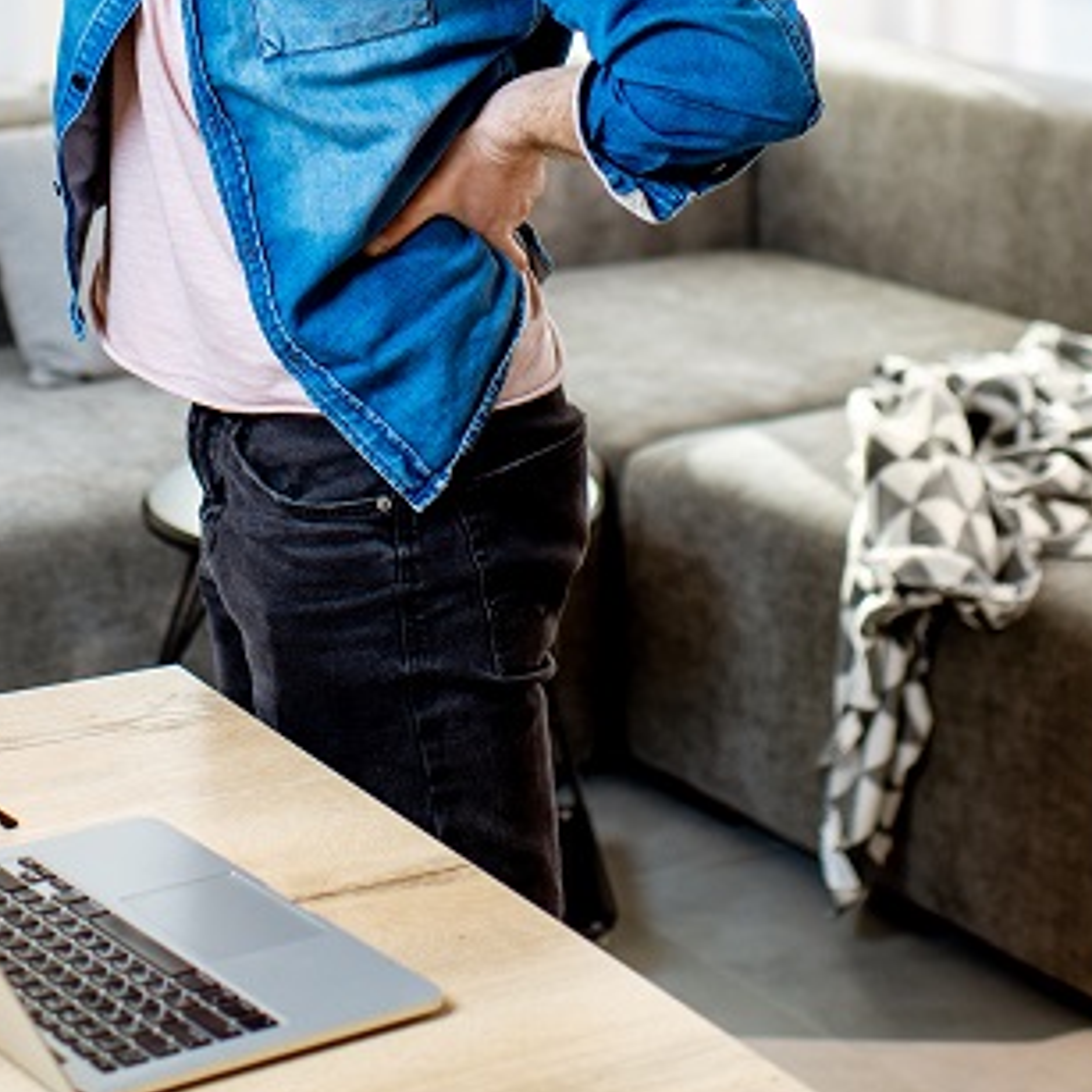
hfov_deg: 18.6
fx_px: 3319
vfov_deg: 18.2
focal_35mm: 93
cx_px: 341
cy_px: -21
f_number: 2.2
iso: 200
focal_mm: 35
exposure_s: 1/200
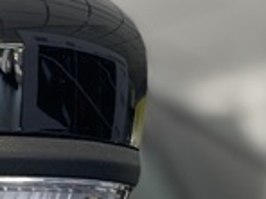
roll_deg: +0.2
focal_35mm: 141
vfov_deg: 10.5
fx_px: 1083
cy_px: 131
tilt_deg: +19.2
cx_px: -277
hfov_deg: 12.3
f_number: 1.6
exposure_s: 1/113
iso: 32
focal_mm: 4.2
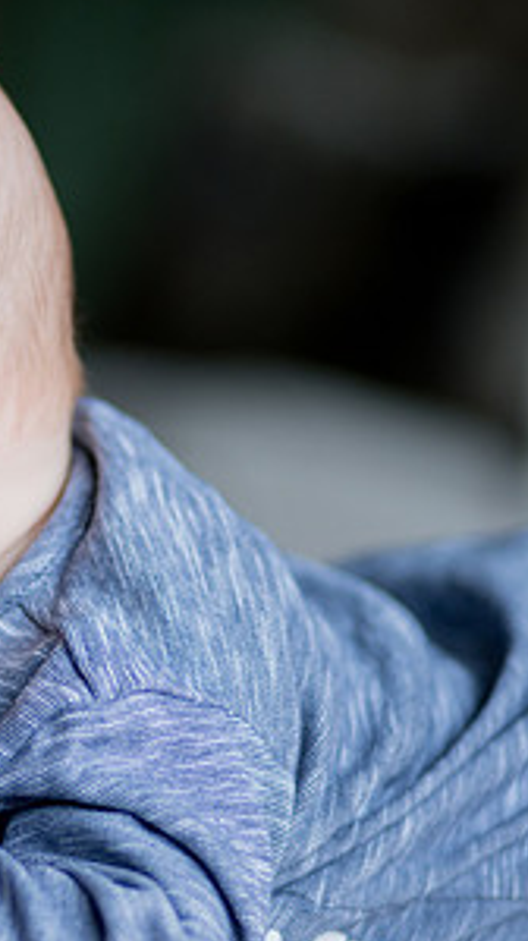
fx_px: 4310
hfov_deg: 6.9
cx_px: -217
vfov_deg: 12.4
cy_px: 452
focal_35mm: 173
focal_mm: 85
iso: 1250
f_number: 1.8
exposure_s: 1/200
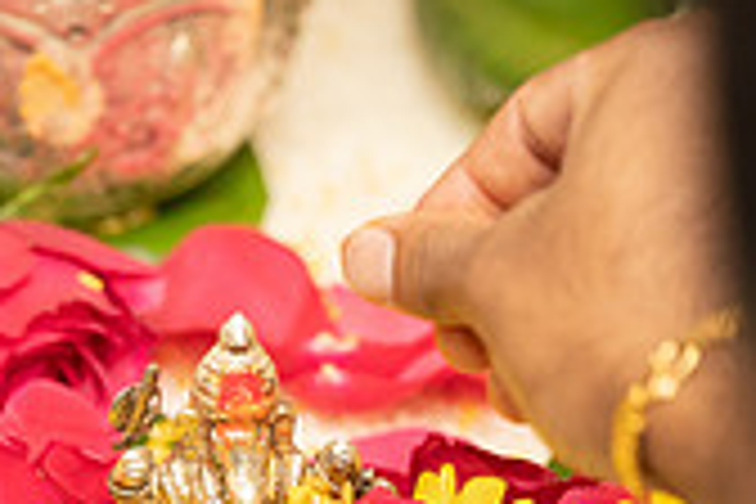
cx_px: 216
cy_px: 740
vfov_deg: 3.1
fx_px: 9197
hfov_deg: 4.7
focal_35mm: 438
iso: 500
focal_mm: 125
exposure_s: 1/200
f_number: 2.8
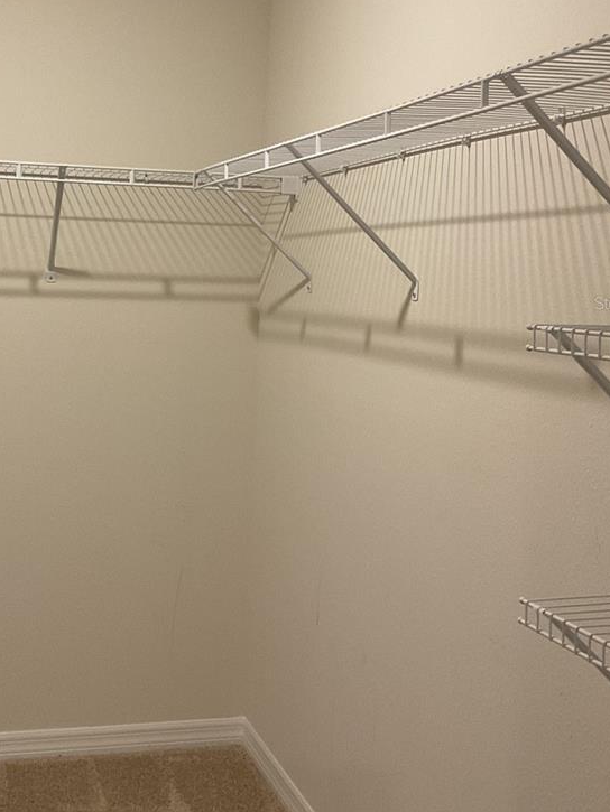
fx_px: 1127
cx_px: 169
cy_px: 302
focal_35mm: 48
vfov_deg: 39.4
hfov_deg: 29.9
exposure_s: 1/60
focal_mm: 3
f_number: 1.8
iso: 100
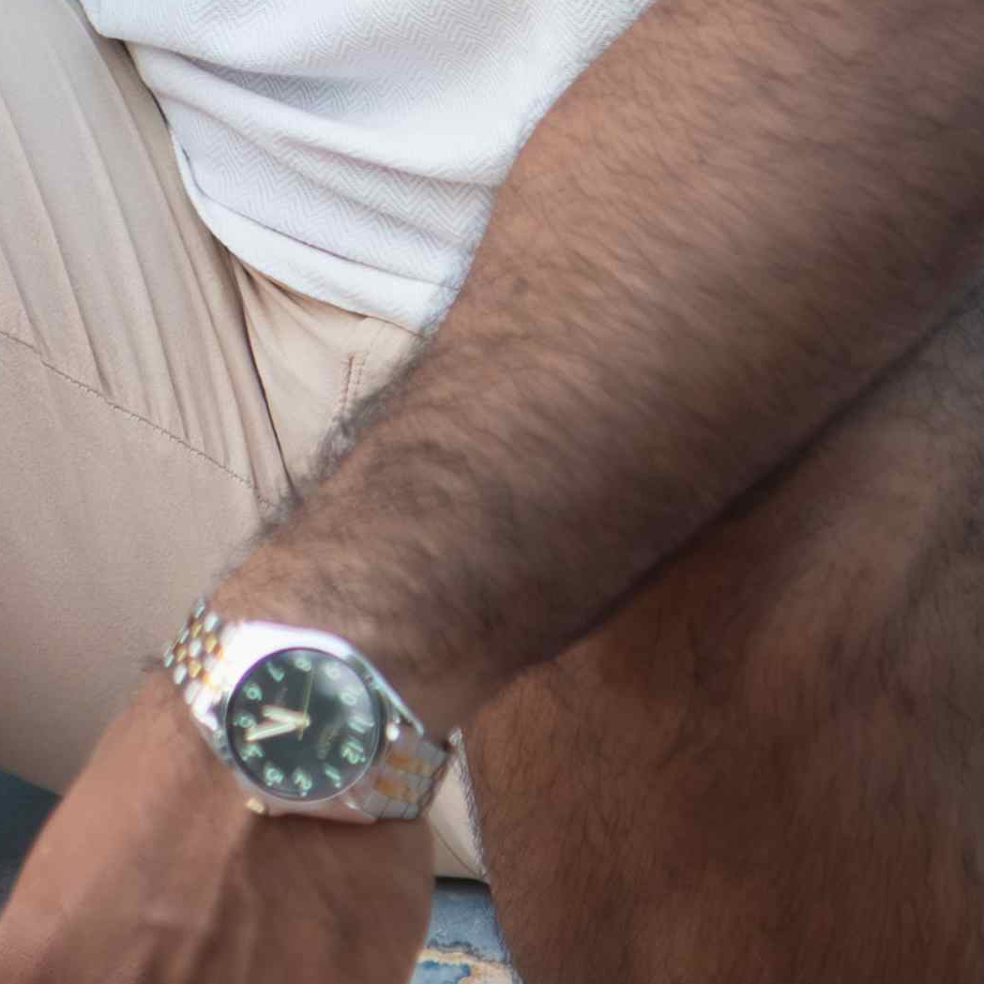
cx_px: -264
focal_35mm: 249
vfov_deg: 6.8
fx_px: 8020
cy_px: -816
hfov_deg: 7.0
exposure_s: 1/320
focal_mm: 35
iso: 200
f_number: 3.2
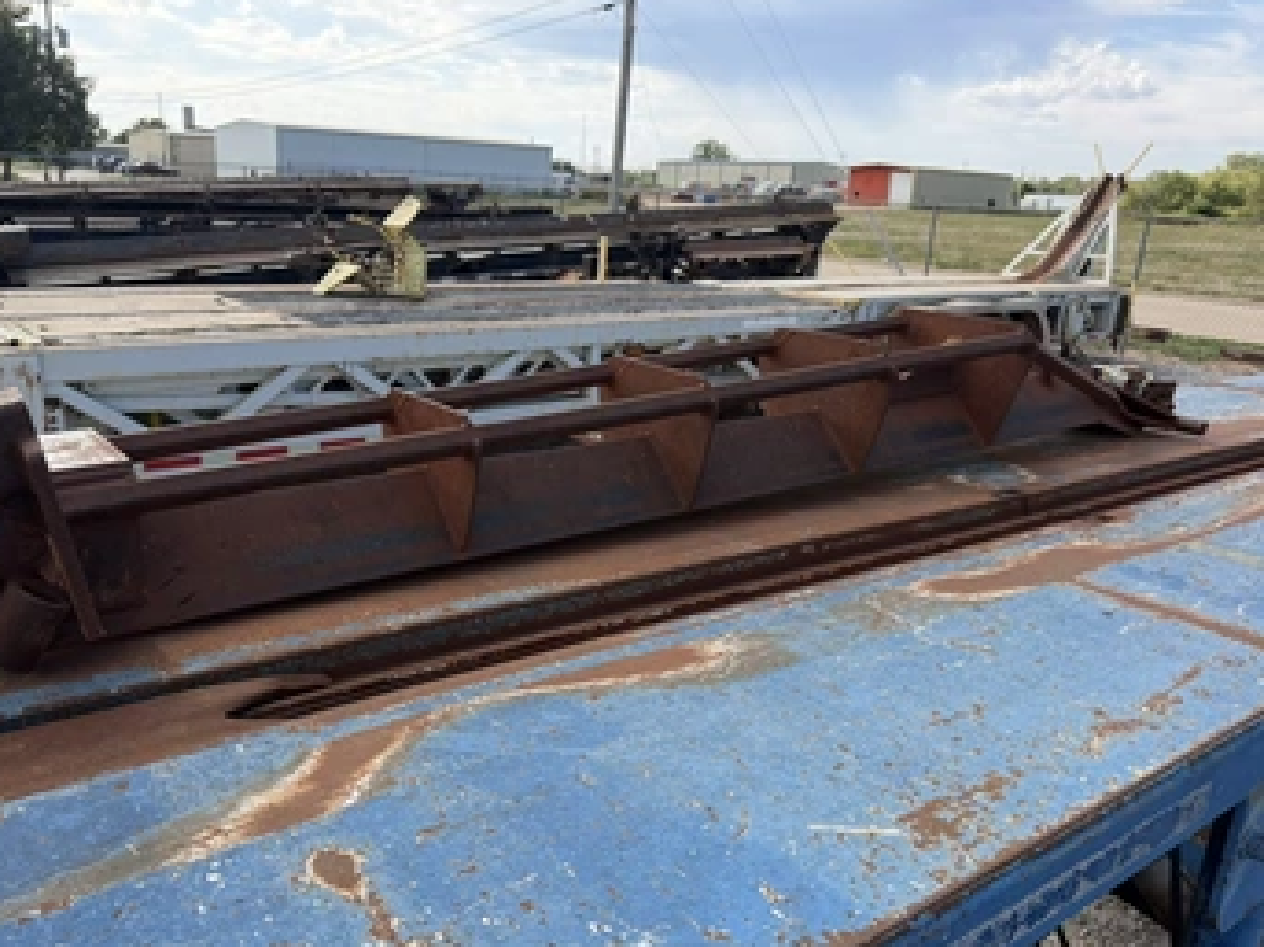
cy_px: 497
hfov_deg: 63.3
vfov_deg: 49.7
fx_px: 1022
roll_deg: -4.0
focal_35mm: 28
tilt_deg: -14.8
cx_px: 564
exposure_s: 1/3425
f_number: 1.78
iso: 100
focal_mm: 6.76
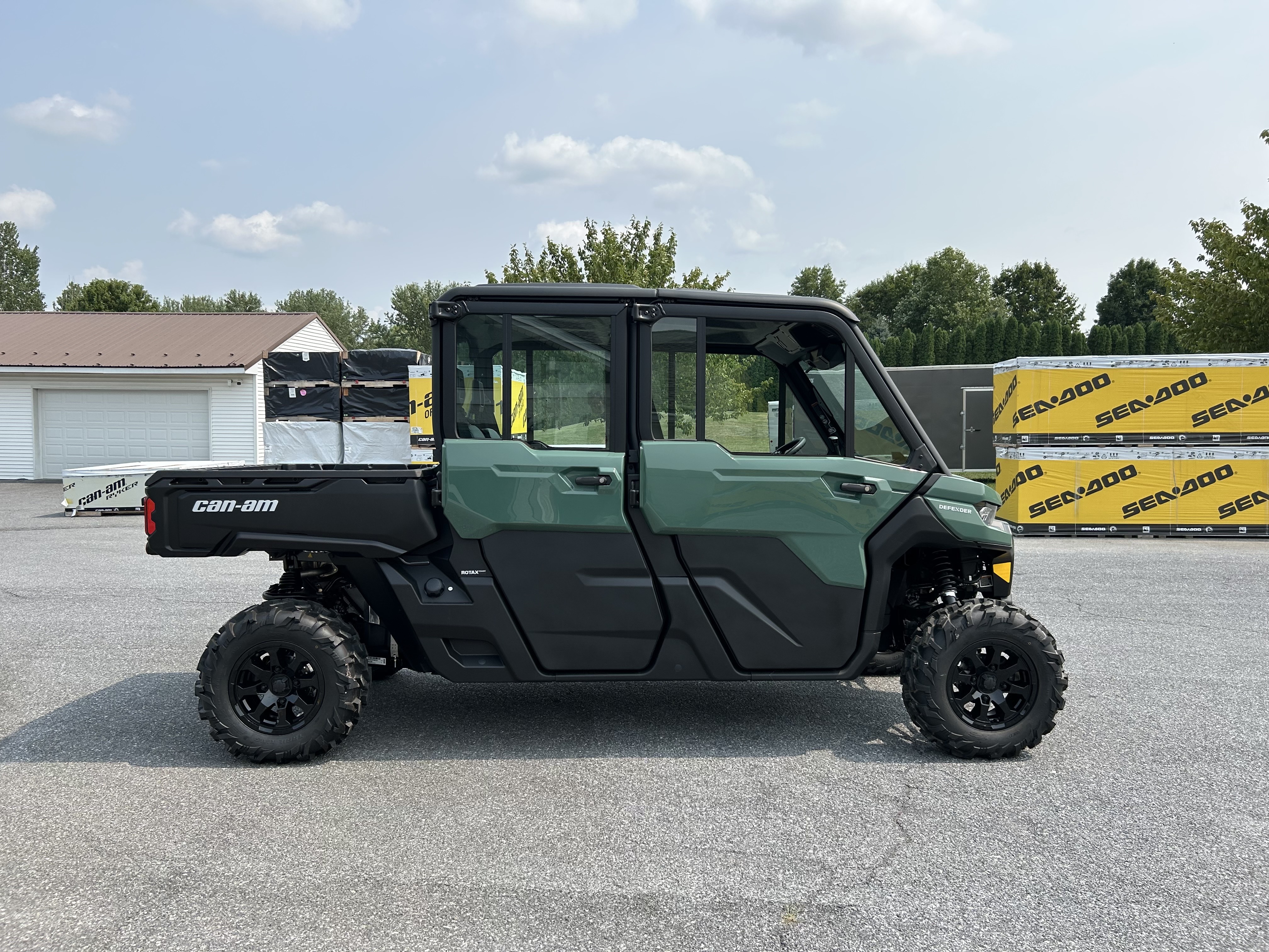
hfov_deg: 67.3
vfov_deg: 53.1
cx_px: 634
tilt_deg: -3.7
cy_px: 476
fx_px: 953
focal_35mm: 26
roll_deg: +0.2
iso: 50
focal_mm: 5.7
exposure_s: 1/4274
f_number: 1.5
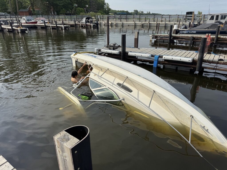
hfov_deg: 71.6
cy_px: 85
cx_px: 114
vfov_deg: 56.8
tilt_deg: -23.2
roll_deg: +0.1
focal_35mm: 24
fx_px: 157
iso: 80
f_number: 1.78
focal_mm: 6.76
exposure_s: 1/5814
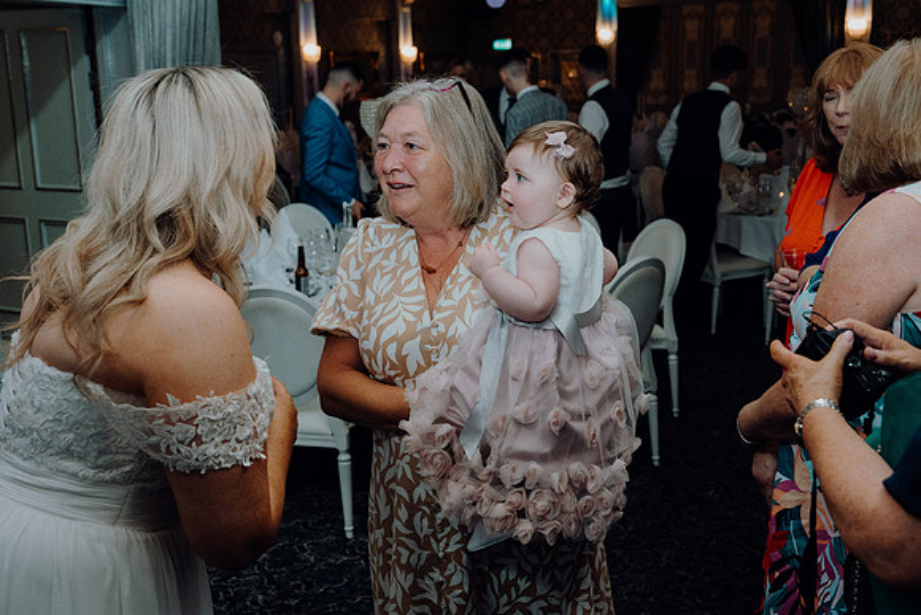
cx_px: 460
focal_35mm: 40
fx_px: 1024
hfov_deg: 48.4
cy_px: 308
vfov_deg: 33.4
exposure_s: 1/160
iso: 2500
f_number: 5
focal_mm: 40
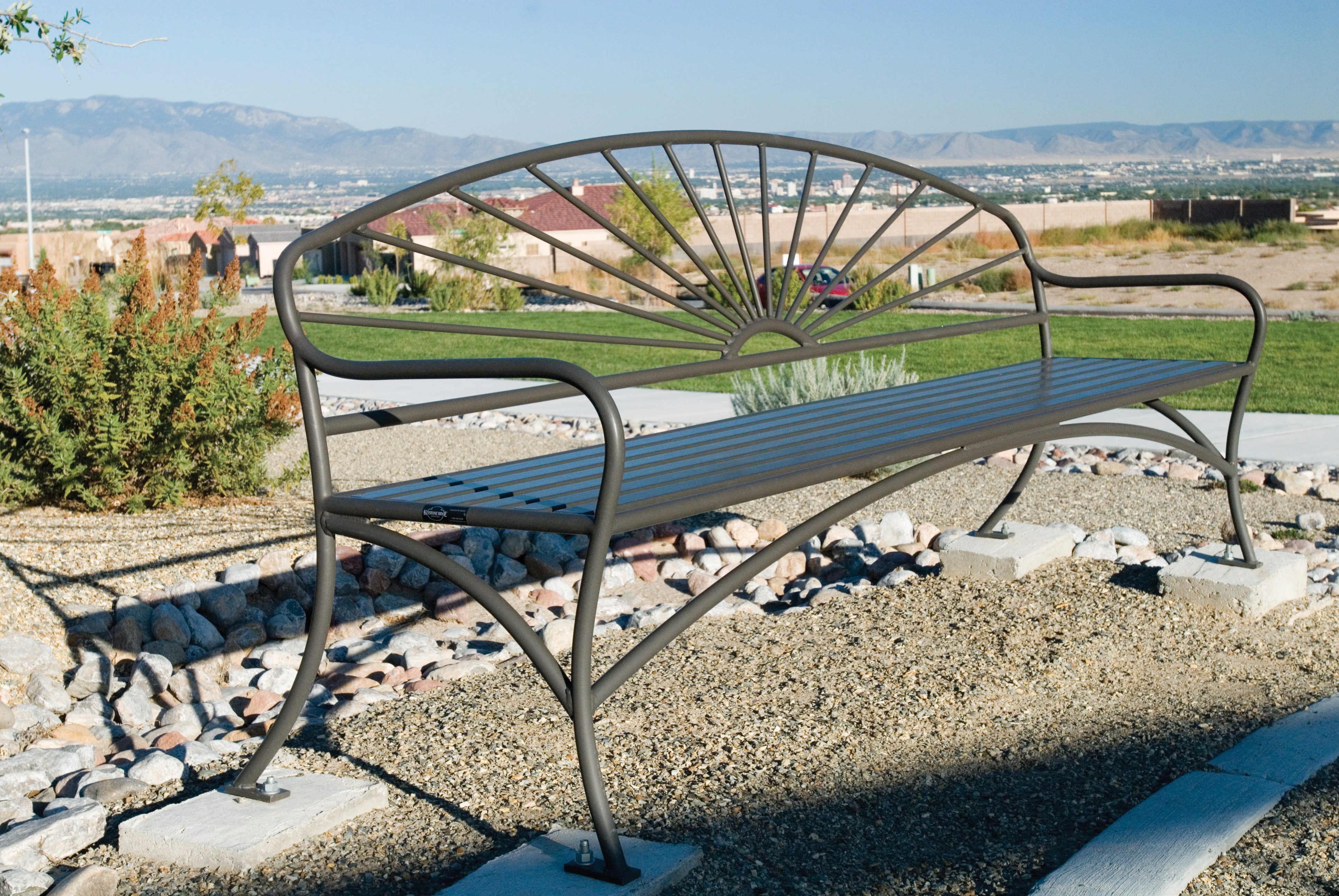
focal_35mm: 52
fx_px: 1955
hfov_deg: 37.8
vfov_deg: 25.8
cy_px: 448
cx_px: 670
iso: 250
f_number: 10
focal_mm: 35
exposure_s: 1/320
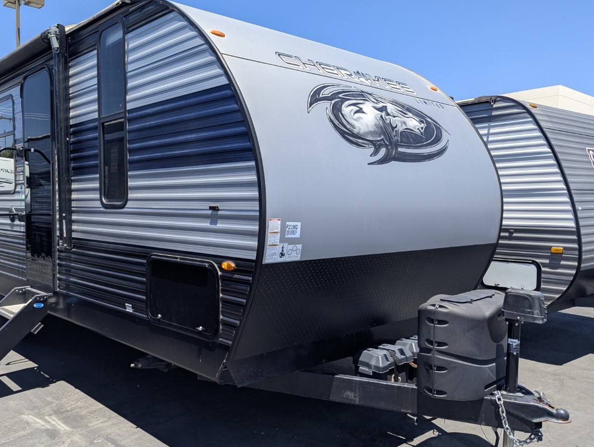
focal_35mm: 31
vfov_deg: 45.5
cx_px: 228
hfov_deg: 57.7
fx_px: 533
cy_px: 233
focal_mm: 6.81
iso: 47
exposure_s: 1/1332
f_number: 1.85
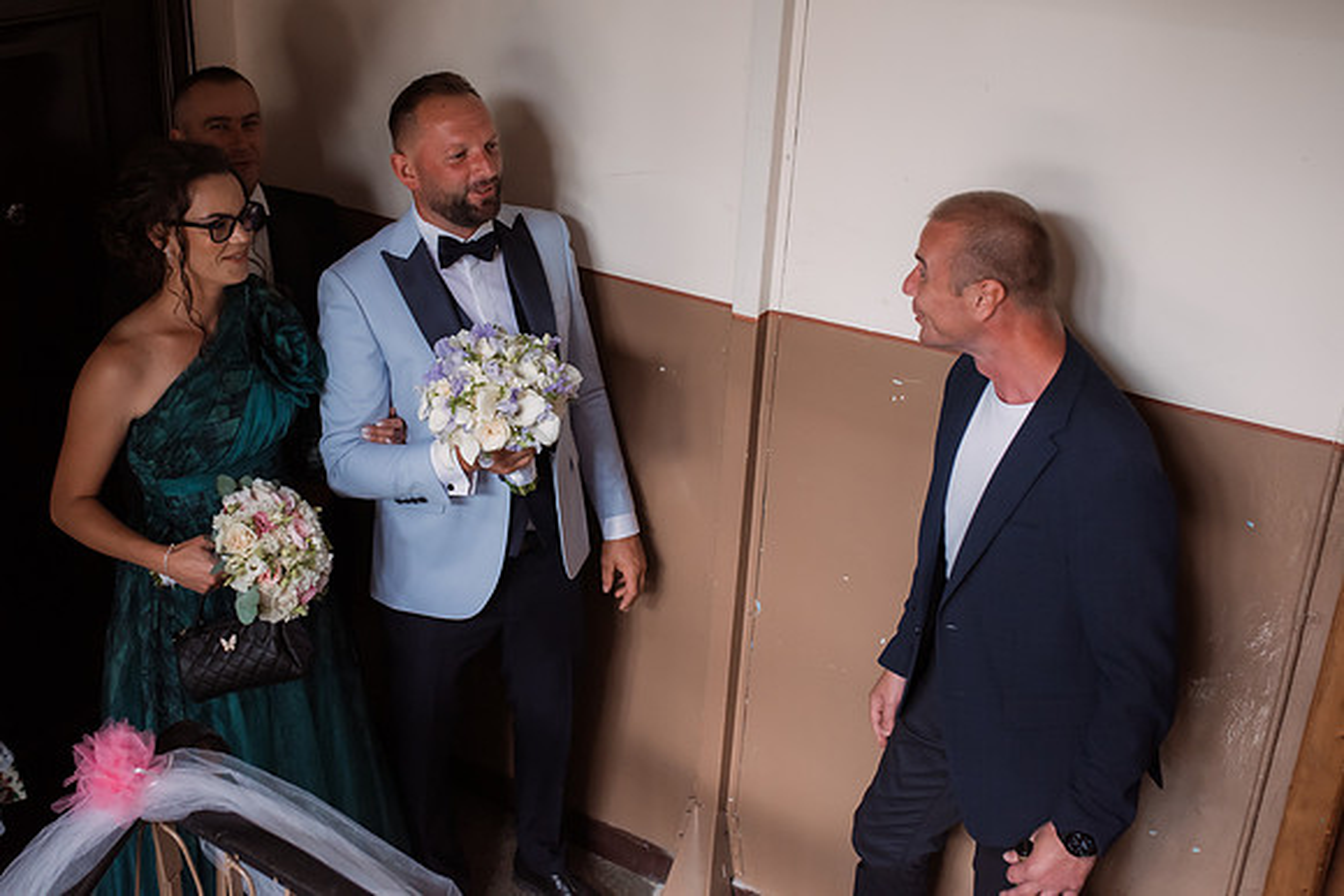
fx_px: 1525
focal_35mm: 41
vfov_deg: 32.7
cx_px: 560
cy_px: 373
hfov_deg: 47.4
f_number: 2.8
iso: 1000
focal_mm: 35
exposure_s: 1/200
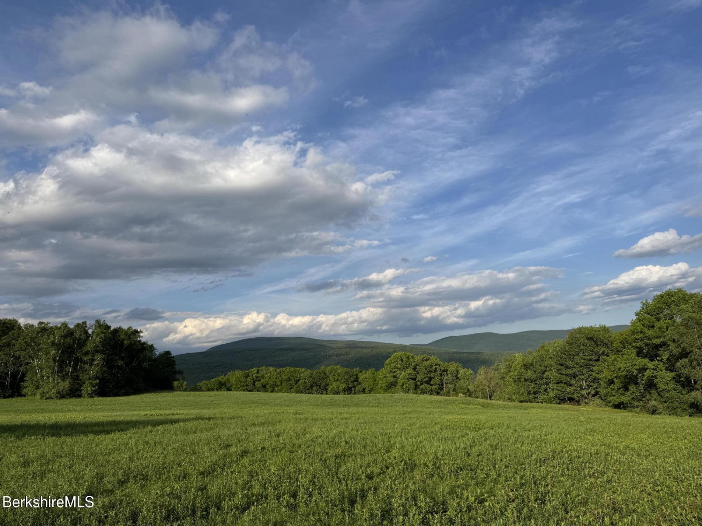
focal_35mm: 24
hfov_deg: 71.6
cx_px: 351
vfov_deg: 56.8
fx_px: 487
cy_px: 263
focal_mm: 6.76
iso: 80
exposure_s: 1/4950
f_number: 1.78
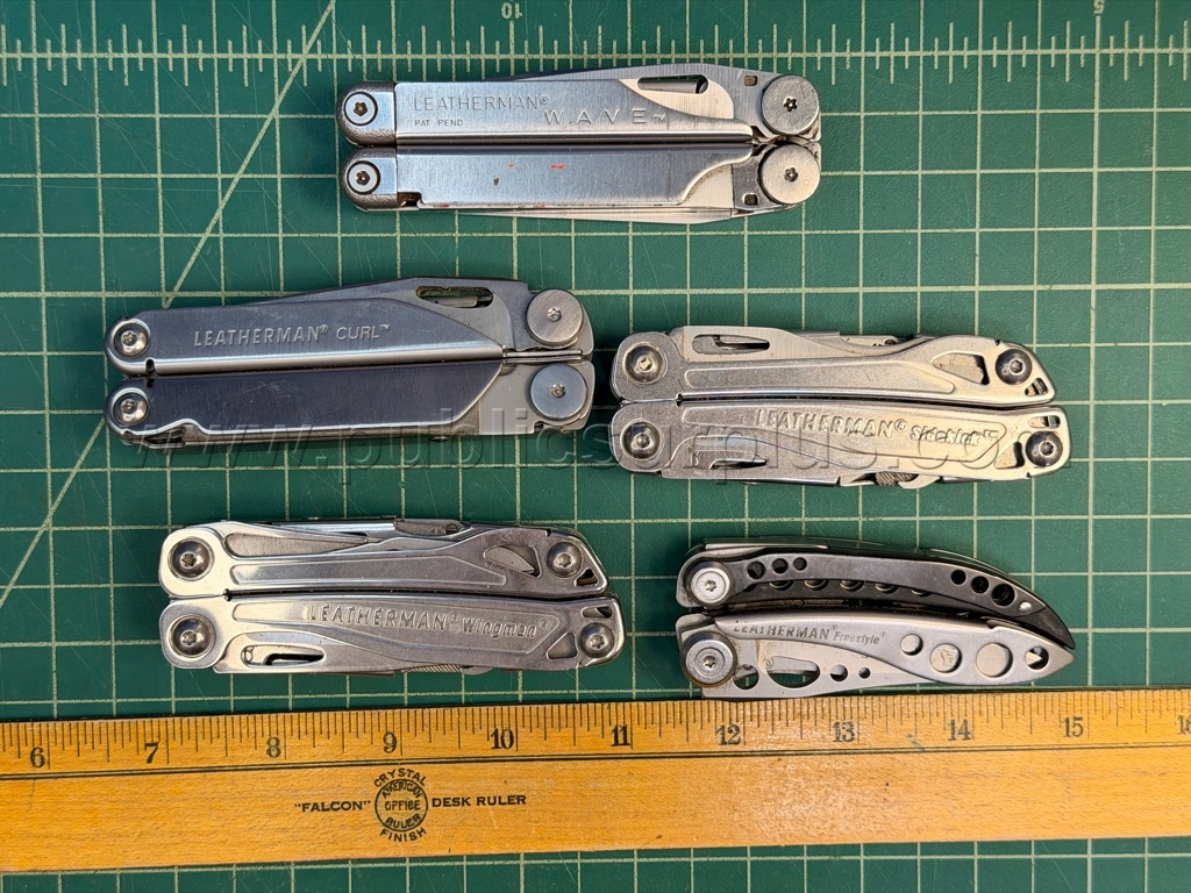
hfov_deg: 39.7
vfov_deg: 30.3
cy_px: 446
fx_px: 1651
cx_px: 596
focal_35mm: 48
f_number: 1.78
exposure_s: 1/286
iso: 64
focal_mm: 6.76
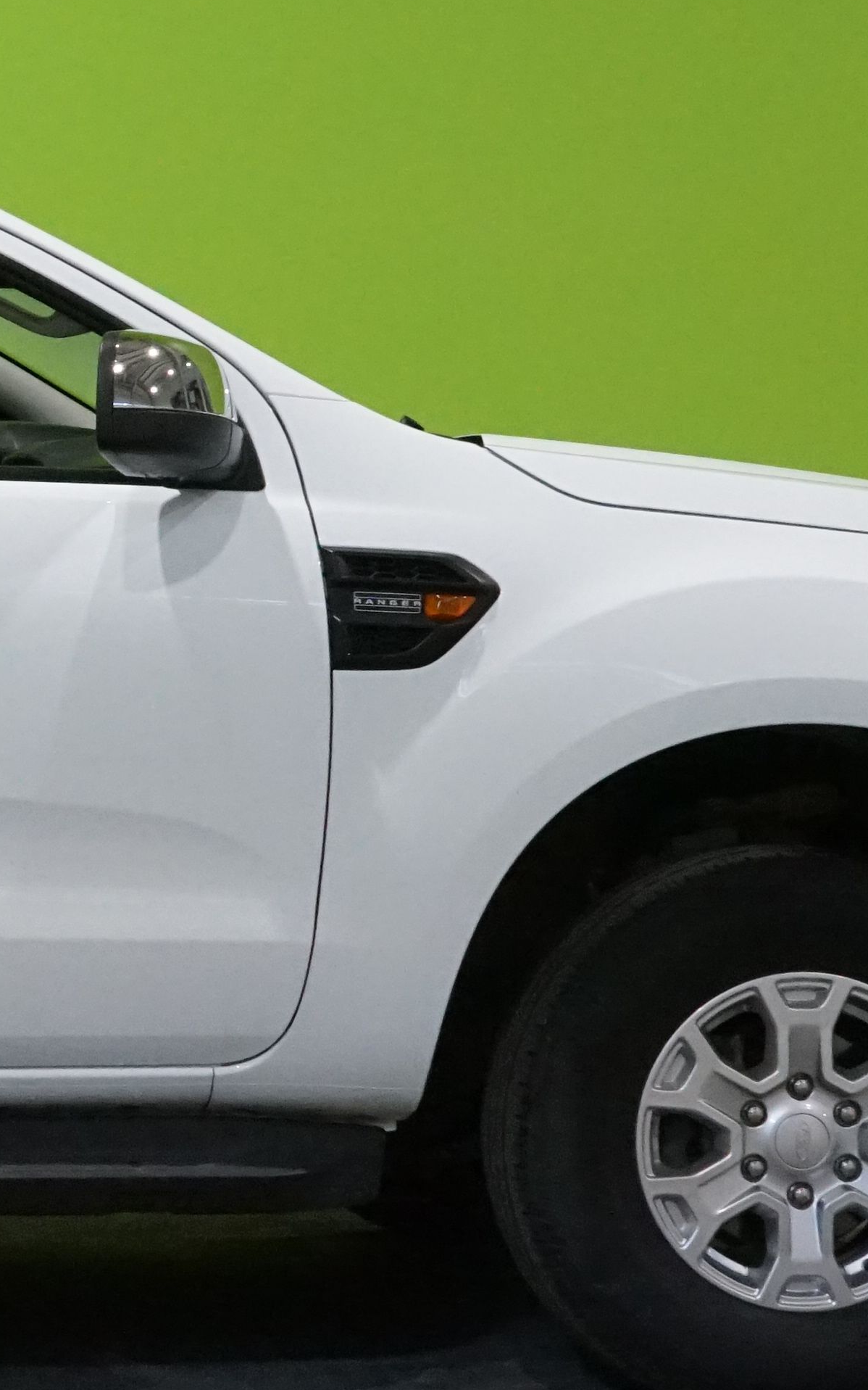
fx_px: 4467
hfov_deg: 10.5
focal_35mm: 118
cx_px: -593
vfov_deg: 17.7
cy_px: 581
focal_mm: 37
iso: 6400
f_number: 13
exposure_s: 1/80
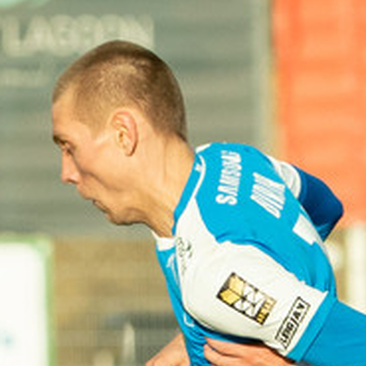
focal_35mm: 1707
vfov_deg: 1.0
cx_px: 237
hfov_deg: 1.0
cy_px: 497
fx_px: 20419
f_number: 6.3
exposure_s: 1/6400
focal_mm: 239
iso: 1600
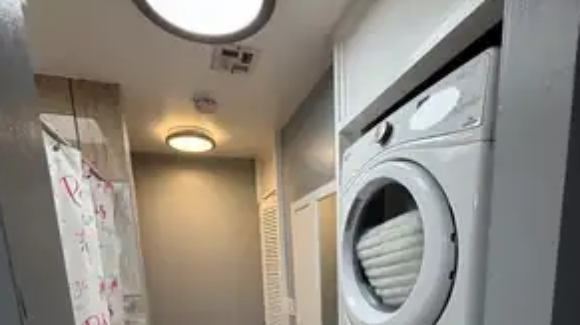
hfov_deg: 83.9
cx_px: 293
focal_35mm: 21
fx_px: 323
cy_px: 321
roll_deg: +2.3
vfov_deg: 45.6
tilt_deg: -9.9
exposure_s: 1/120
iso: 125
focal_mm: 2.22
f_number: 2.2
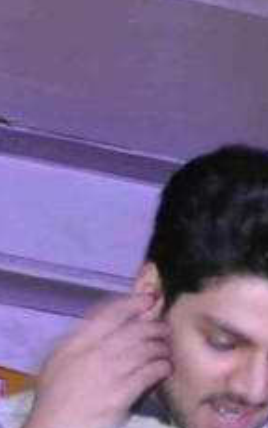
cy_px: 828
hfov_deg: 4.2
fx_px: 3622
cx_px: 389
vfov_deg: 6.6
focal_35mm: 310
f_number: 5.6
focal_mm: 31
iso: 400
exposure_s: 1/100
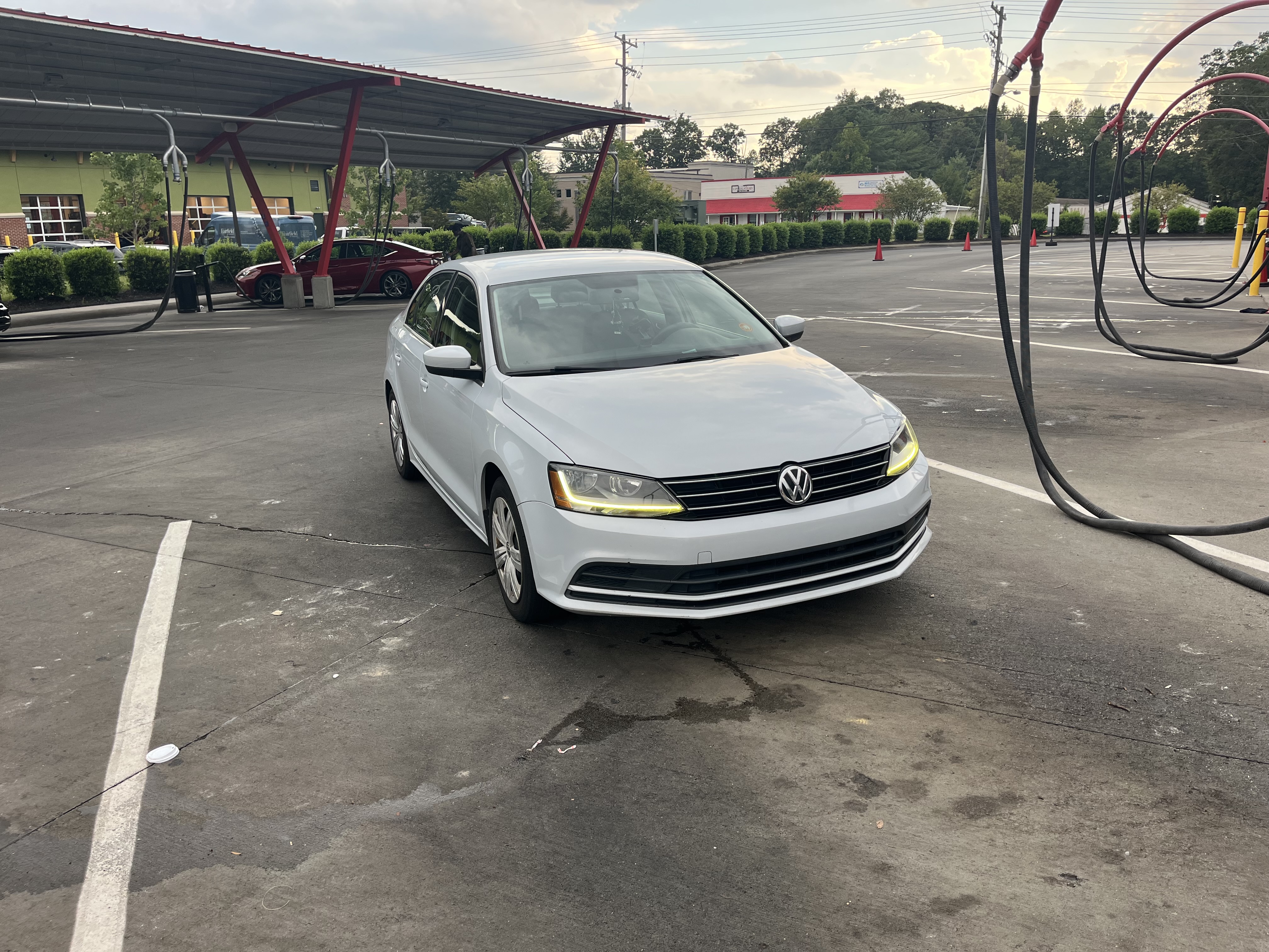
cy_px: 476
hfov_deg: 67.3
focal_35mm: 26
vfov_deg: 53.1
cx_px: 634
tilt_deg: -16.6
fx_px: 953
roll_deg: +0.7
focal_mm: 5.1
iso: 50
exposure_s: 1/266
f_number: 1.6
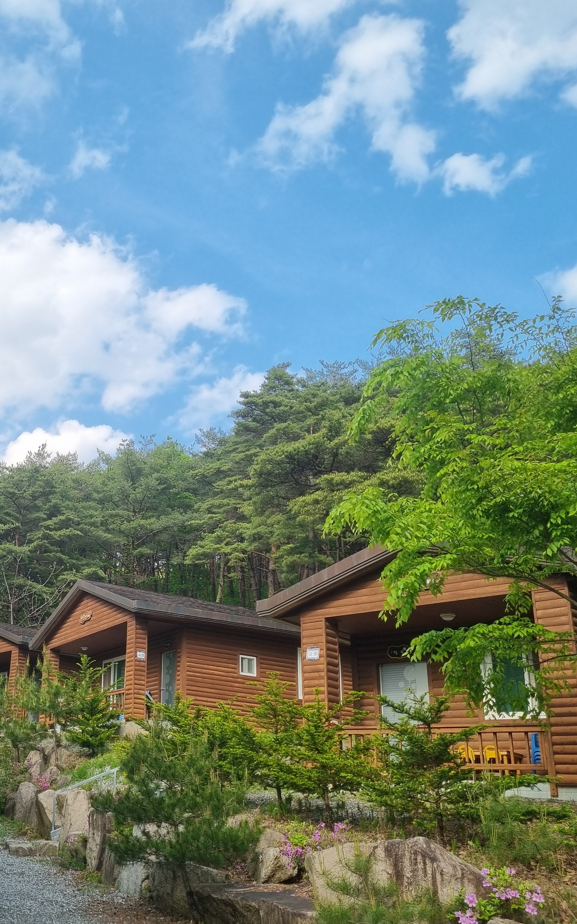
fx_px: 931
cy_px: 461
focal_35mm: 37
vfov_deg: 52.7
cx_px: 66
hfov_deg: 32.8
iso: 50
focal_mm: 5.4
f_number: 1.8
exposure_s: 1/1852
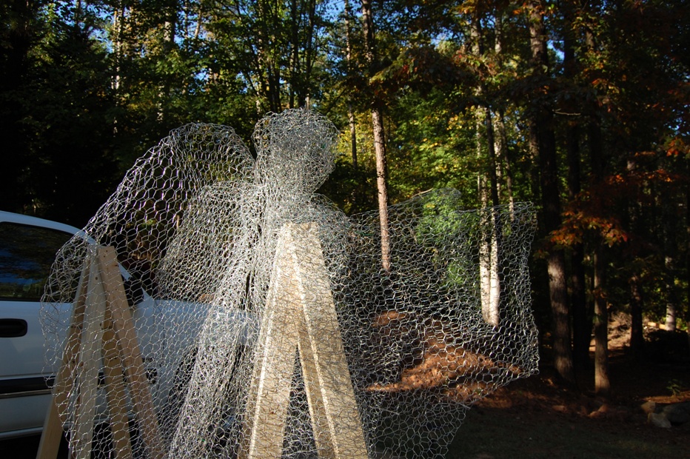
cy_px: 230
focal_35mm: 27
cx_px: 345
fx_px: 517
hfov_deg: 67.4
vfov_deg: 47.9
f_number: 6.3
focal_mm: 18
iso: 200
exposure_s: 1/160
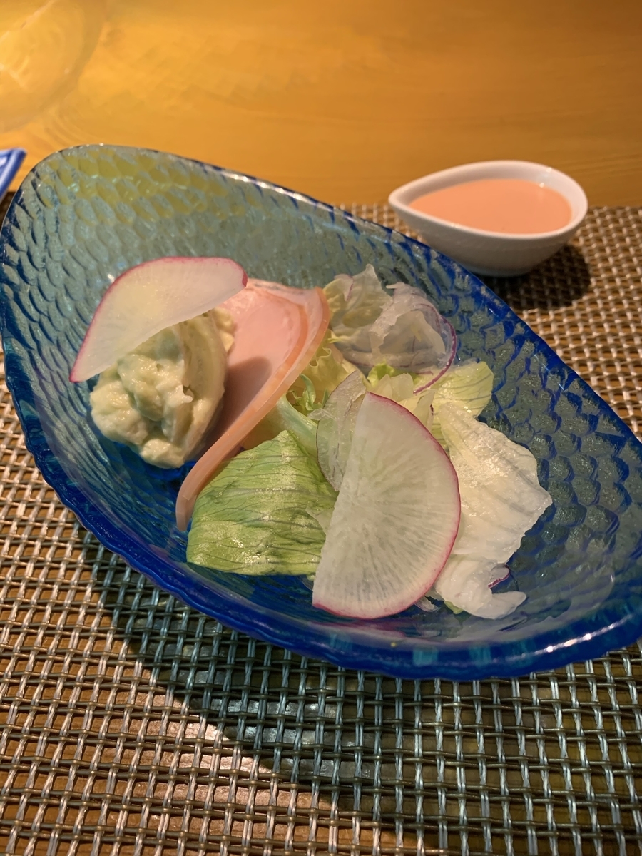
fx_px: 643
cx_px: 321
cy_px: 428
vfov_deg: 67.3
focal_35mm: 26
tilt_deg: -50.1
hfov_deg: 53.1
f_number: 1.8
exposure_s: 1/60
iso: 160
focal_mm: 4.25
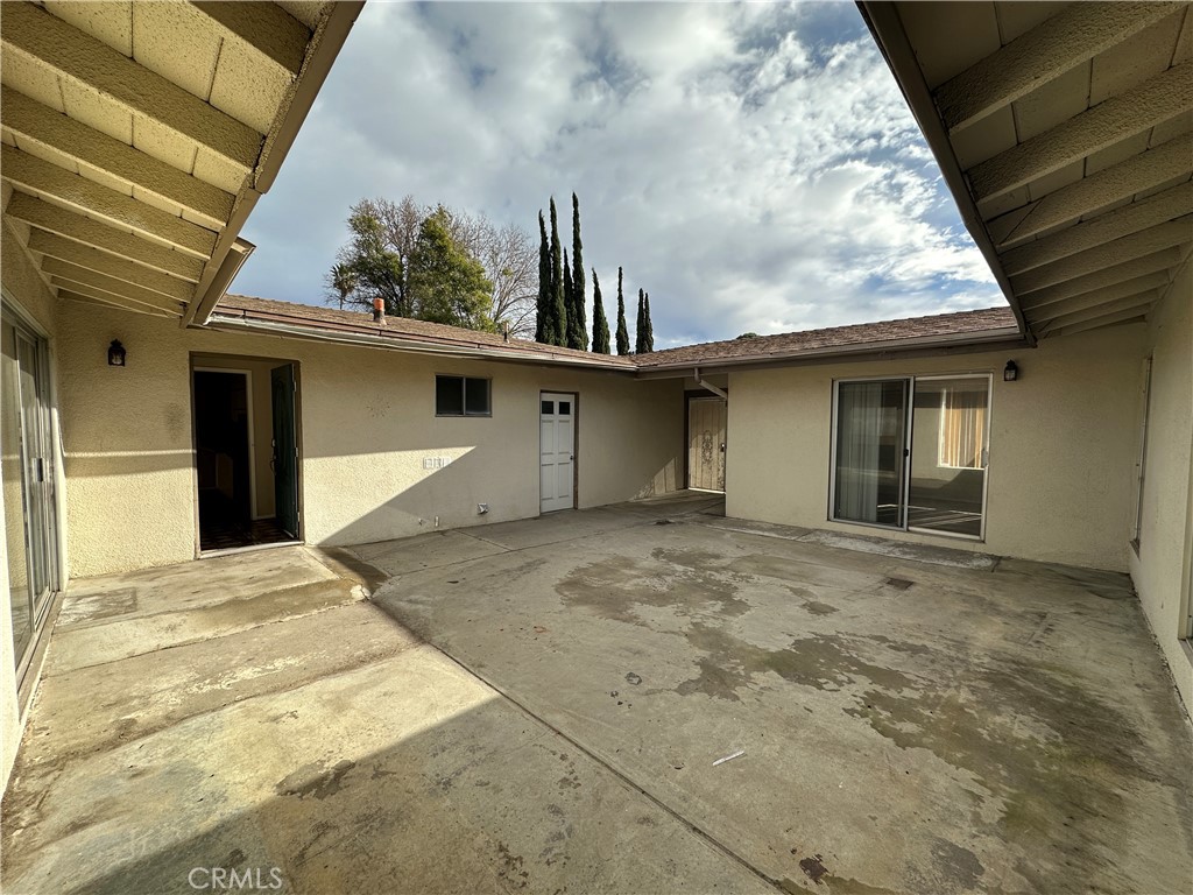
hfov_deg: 102.1
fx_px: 482
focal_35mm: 14
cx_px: 596
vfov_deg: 85.7
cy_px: 448
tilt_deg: -3.5
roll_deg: -0.5
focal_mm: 2.22
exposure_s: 1/1531
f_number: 2.2
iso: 50
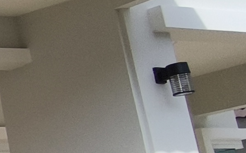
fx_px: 717
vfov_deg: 12.1
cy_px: 146
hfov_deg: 12.0
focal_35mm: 107
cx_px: -451
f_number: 2.2
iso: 50
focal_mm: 1.91
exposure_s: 1/1460
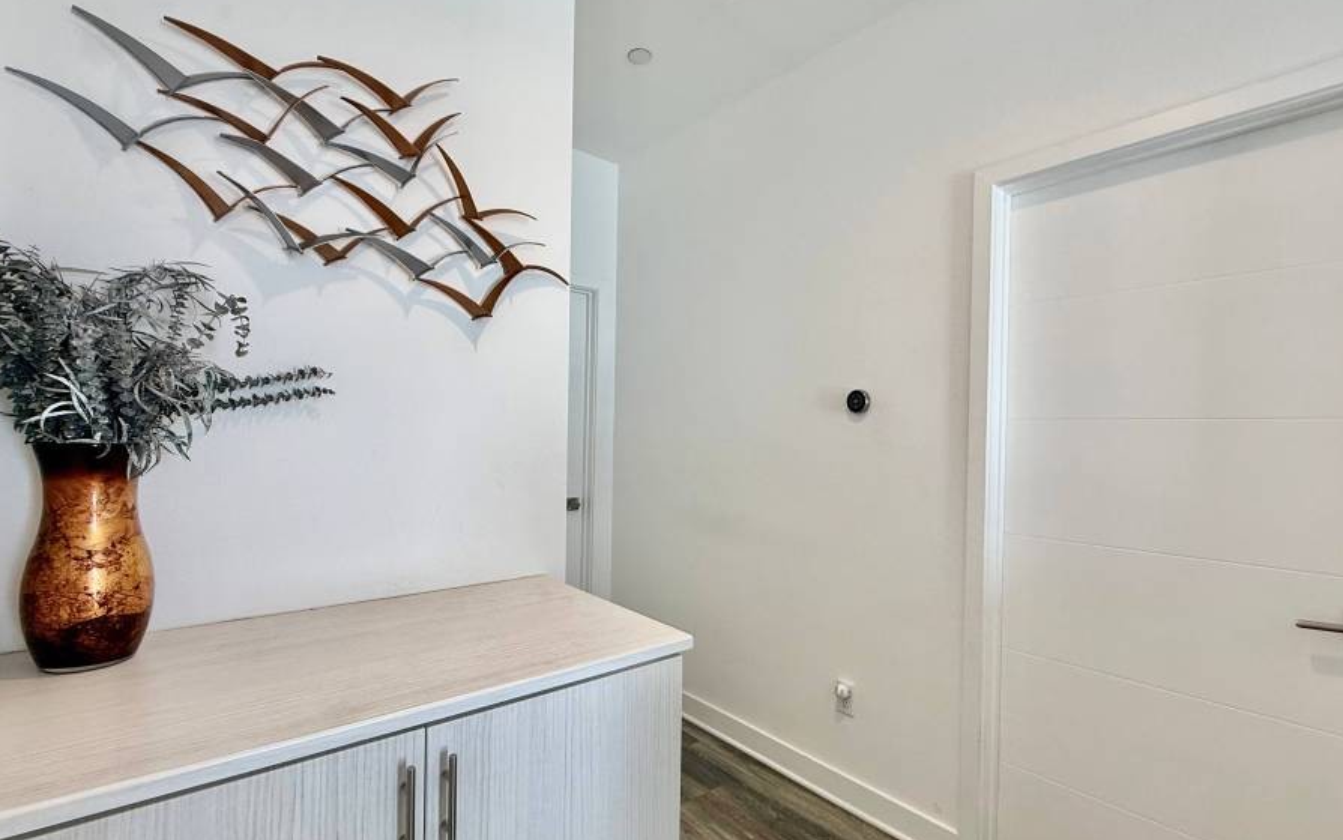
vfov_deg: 68.0
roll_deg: -1.3
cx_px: 685
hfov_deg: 94.3
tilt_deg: +0.3
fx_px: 622
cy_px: 437
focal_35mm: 17
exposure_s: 1/120
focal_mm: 2.22
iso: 80
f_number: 2.2
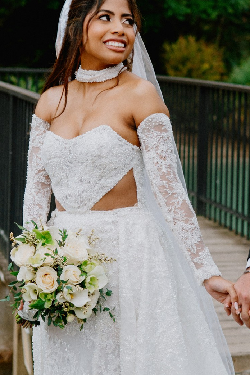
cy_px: 166
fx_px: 1343
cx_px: 141
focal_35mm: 129
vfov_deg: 15.9
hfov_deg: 10.6
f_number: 2.5
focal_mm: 35
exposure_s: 1/160
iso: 400
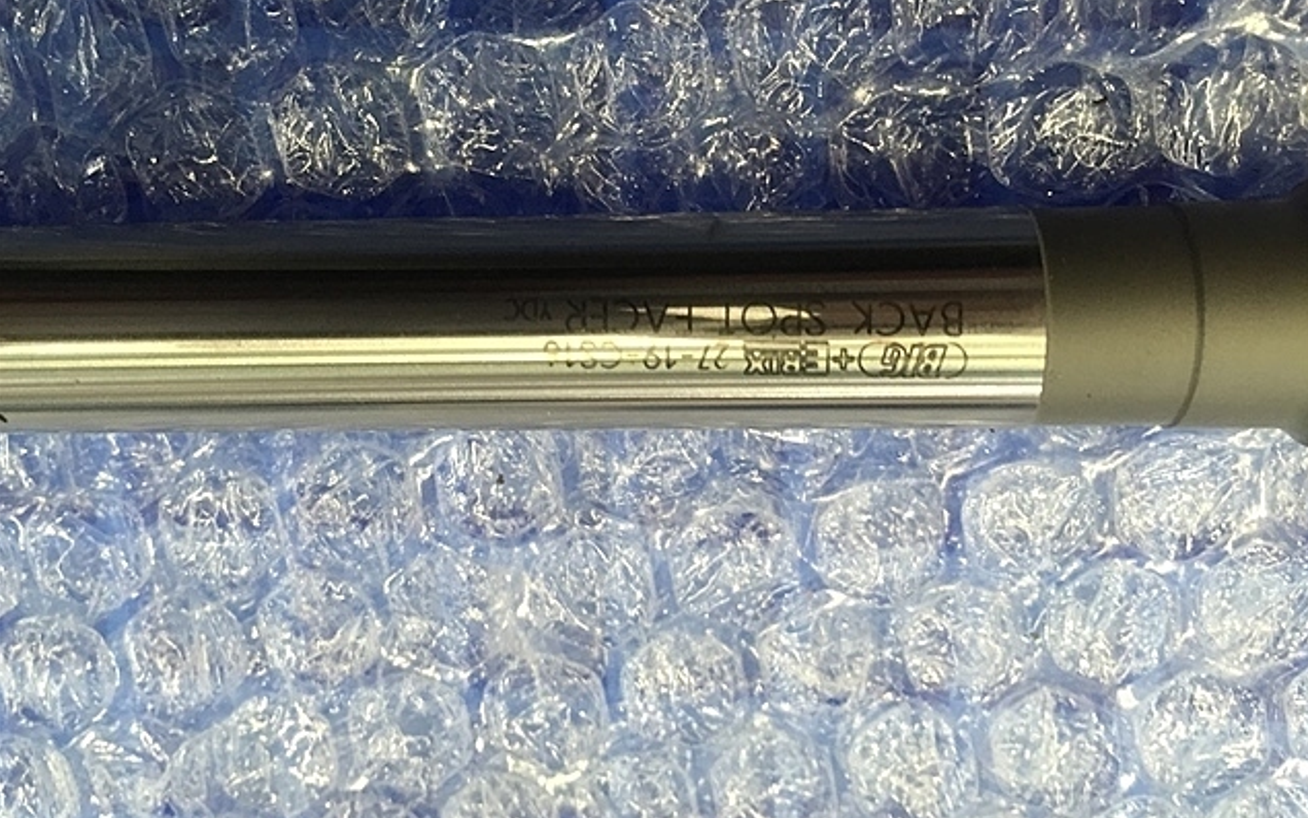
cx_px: 655
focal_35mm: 31
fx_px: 1105
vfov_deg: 40.5
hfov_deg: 61.2
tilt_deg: -79.2
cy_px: 352
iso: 80
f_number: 2.2
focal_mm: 4.15
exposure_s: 1/30
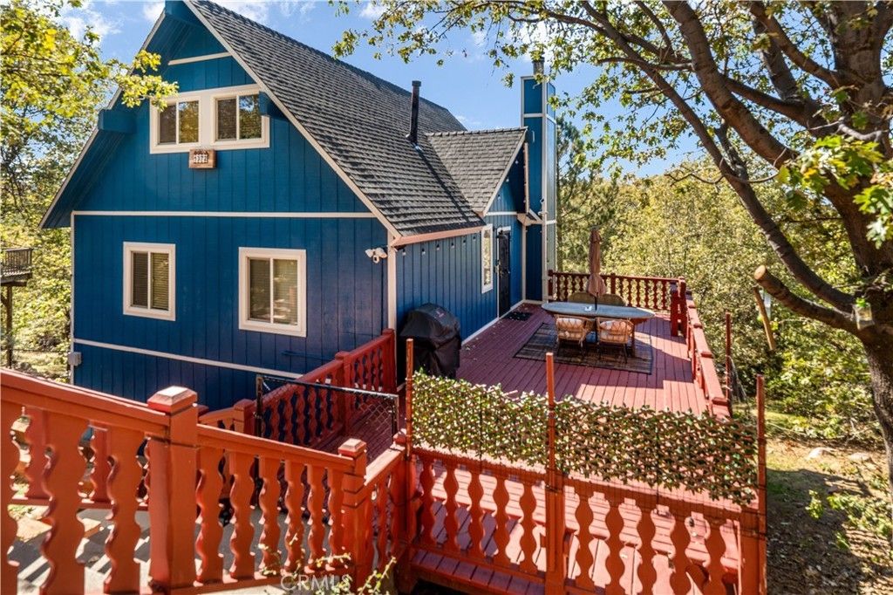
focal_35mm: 19
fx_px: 471
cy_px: 298
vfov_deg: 64.5
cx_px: 446
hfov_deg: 86.9
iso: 100
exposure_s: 1/100
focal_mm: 19
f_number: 7.1
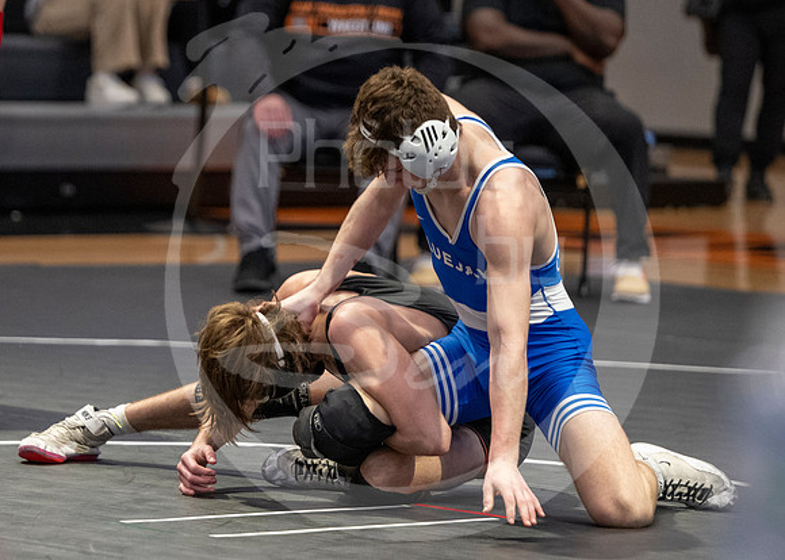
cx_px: 288
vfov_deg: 5.2
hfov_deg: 7.3
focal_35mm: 278
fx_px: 6186
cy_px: 433
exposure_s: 1/1000
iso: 3200
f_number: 2.8
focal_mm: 145
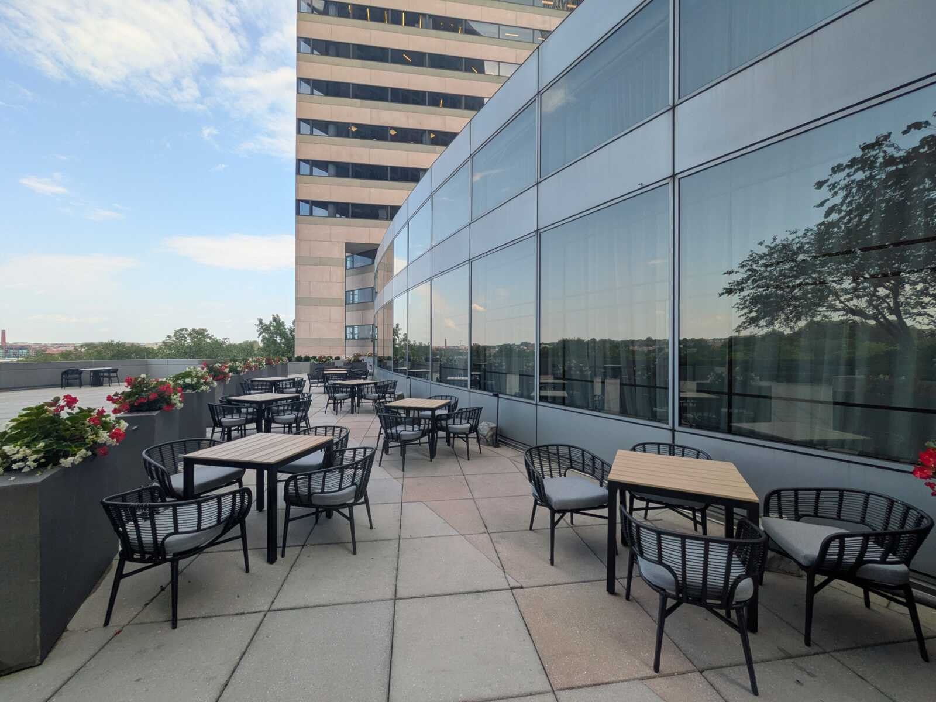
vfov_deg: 85.7
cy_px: 351
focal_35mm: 14
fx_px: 379
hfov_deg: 102.1
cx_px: 468
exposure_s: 1/633
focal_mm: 1.83
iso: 50
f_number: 2.2
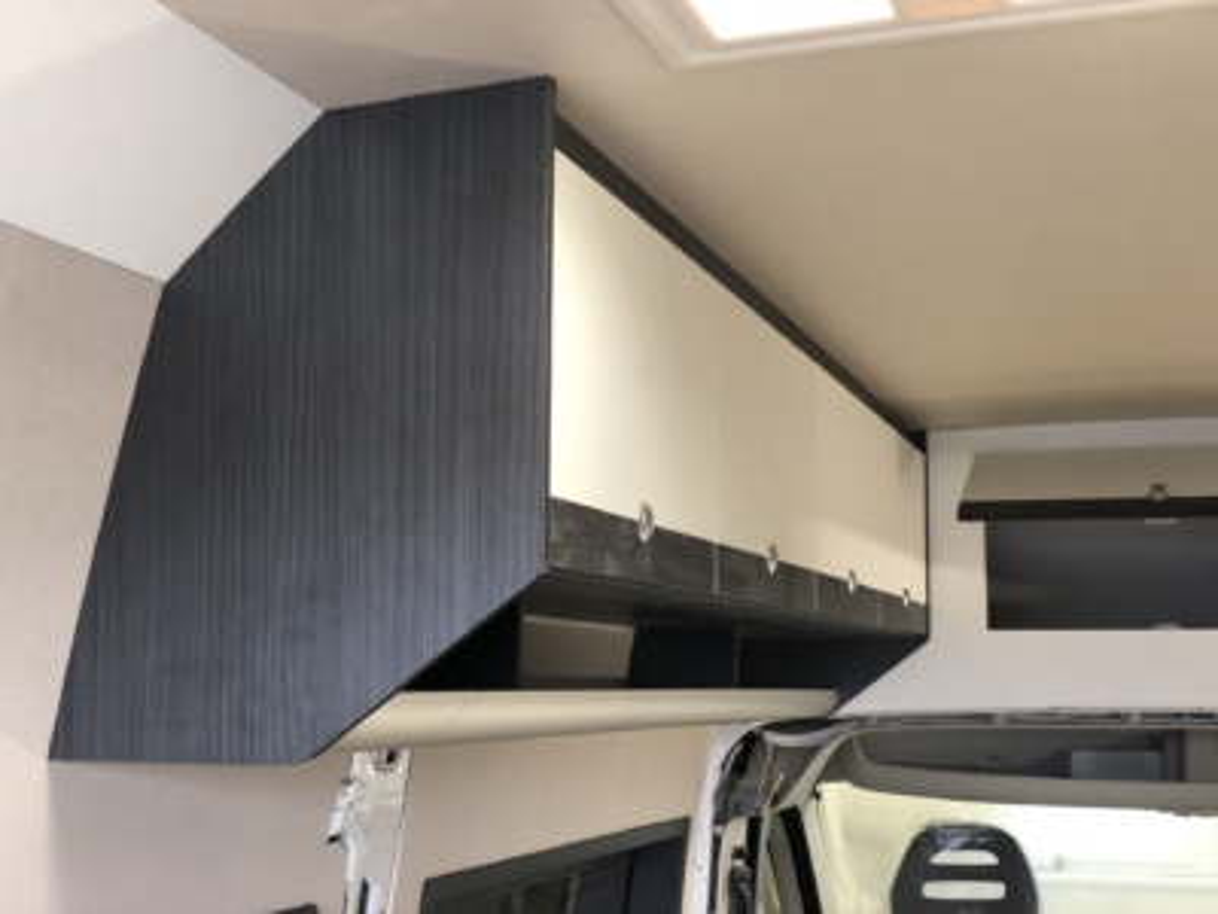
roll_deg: +0.7
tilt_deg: +6.9
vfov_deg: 28.0
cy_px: 457
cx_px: 609
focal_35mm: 52
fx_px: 1830
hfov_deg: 36.8
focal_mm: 6
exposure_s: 1/33
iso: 125
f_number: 2.4
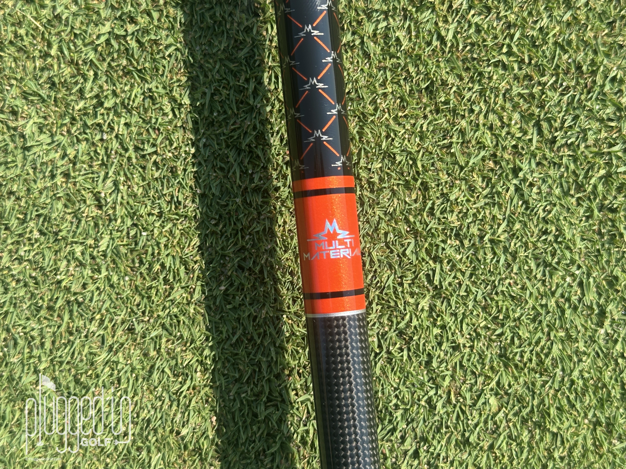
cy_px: 234
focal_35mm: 48
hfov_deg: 39.7
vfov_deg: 30.3
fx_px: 868
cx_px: 313
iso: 64
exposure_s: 1/1916
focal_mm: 6.86
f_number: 1.78
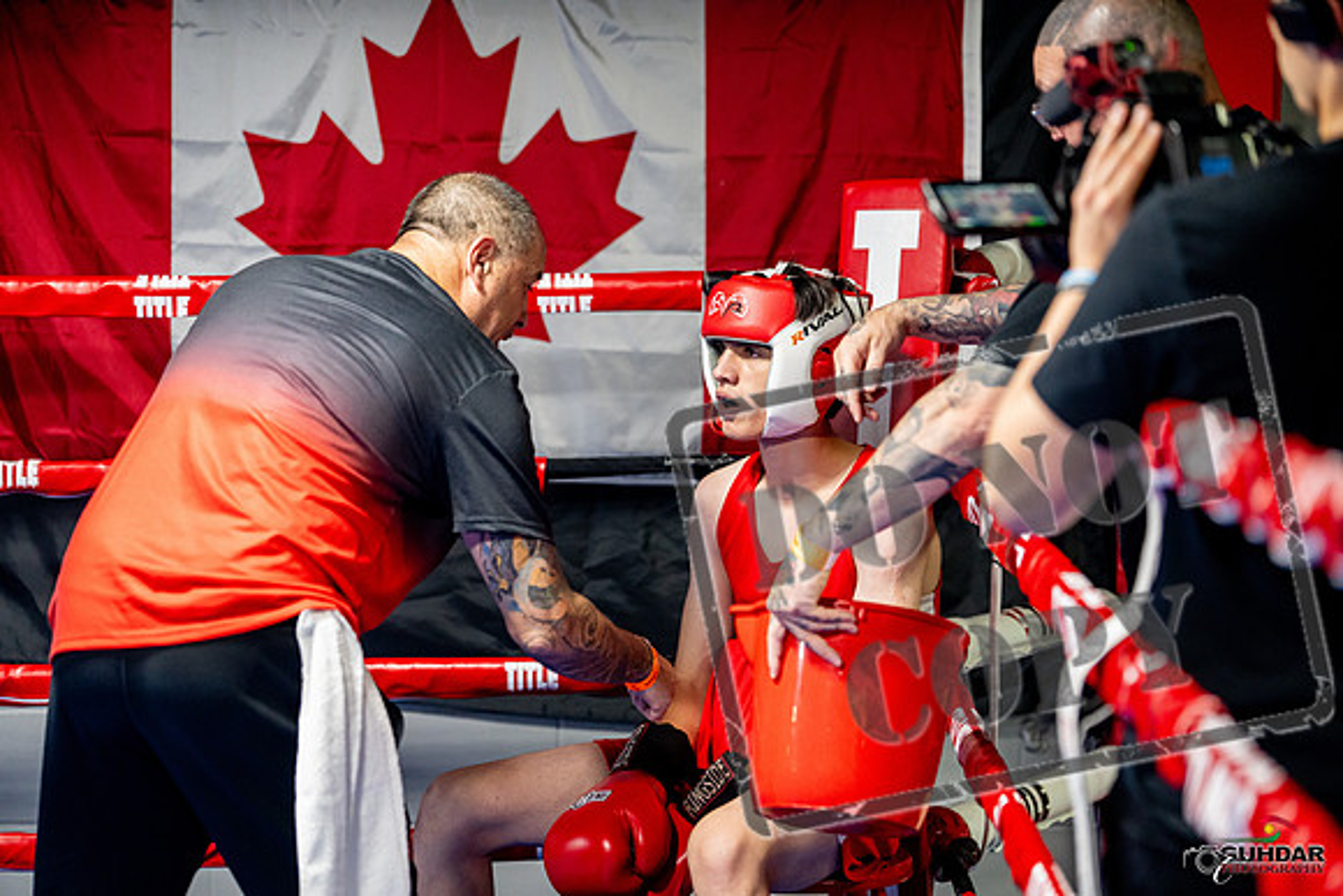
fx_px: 3172
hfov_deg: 23.9
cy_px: 448
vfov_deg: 16.1
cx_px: 672
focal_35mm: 85
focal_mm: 85
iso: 4000
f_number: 2
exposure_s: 1/500
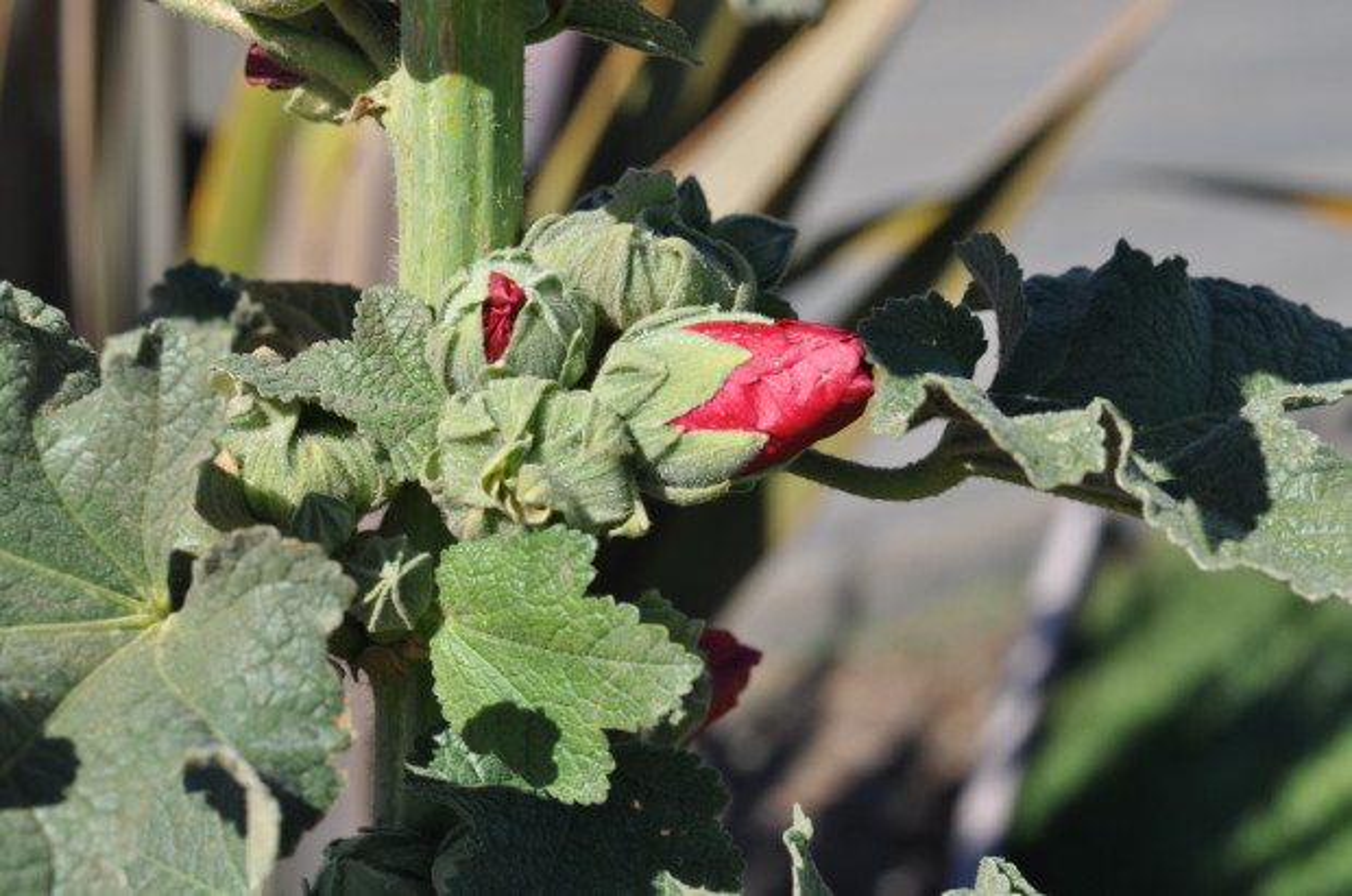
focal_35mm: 75
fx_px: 2812
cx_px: 676
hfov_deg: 27.0
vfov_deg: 18.1
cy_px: 448
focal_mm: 50
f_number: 9
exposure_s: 1/320
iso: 200
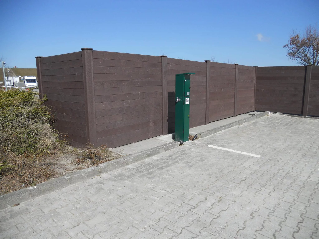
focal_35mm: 27
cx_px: 160
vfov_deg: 51.4
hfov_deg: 65.3
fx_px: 249
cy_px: 120
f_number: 3.2
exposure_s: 1/1000
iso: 80
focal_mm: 4.9
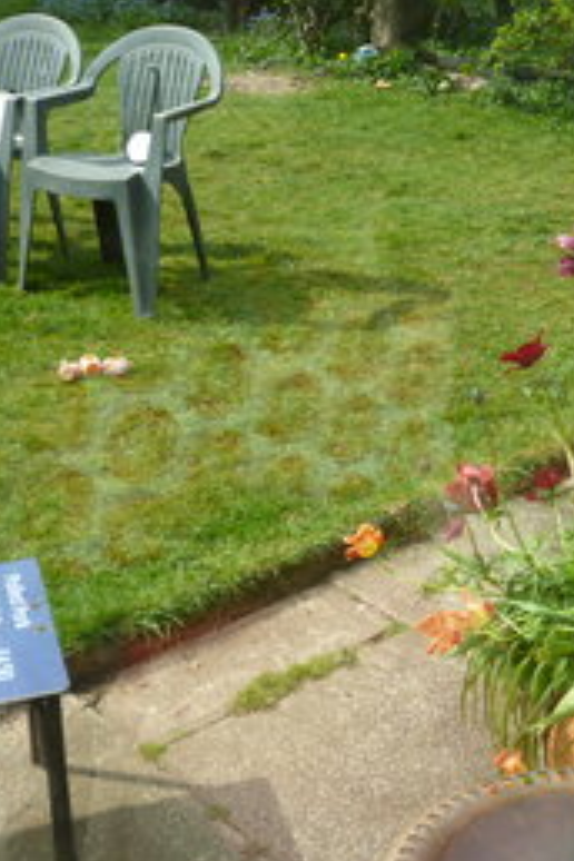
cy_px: 390
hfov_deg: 23.3
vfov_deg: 34.5
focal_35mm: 58
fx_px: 1387
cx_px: 374
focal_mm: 6.4
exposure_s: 1/320
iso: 100
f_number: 3.5
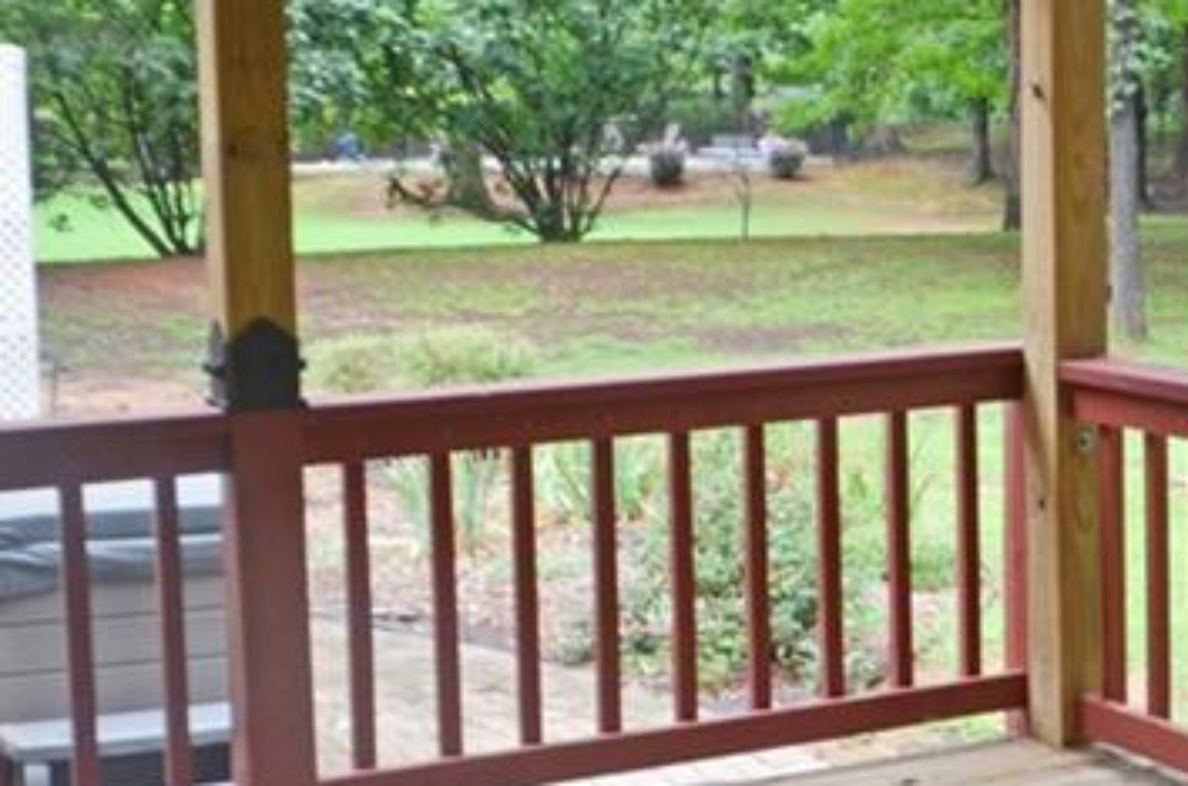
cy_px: 375
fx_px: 2567
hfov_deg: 25.4
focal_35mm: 78
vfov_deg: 17.4
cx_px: 1020
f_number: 5.6
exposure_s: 1/125
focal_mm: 18
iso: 360
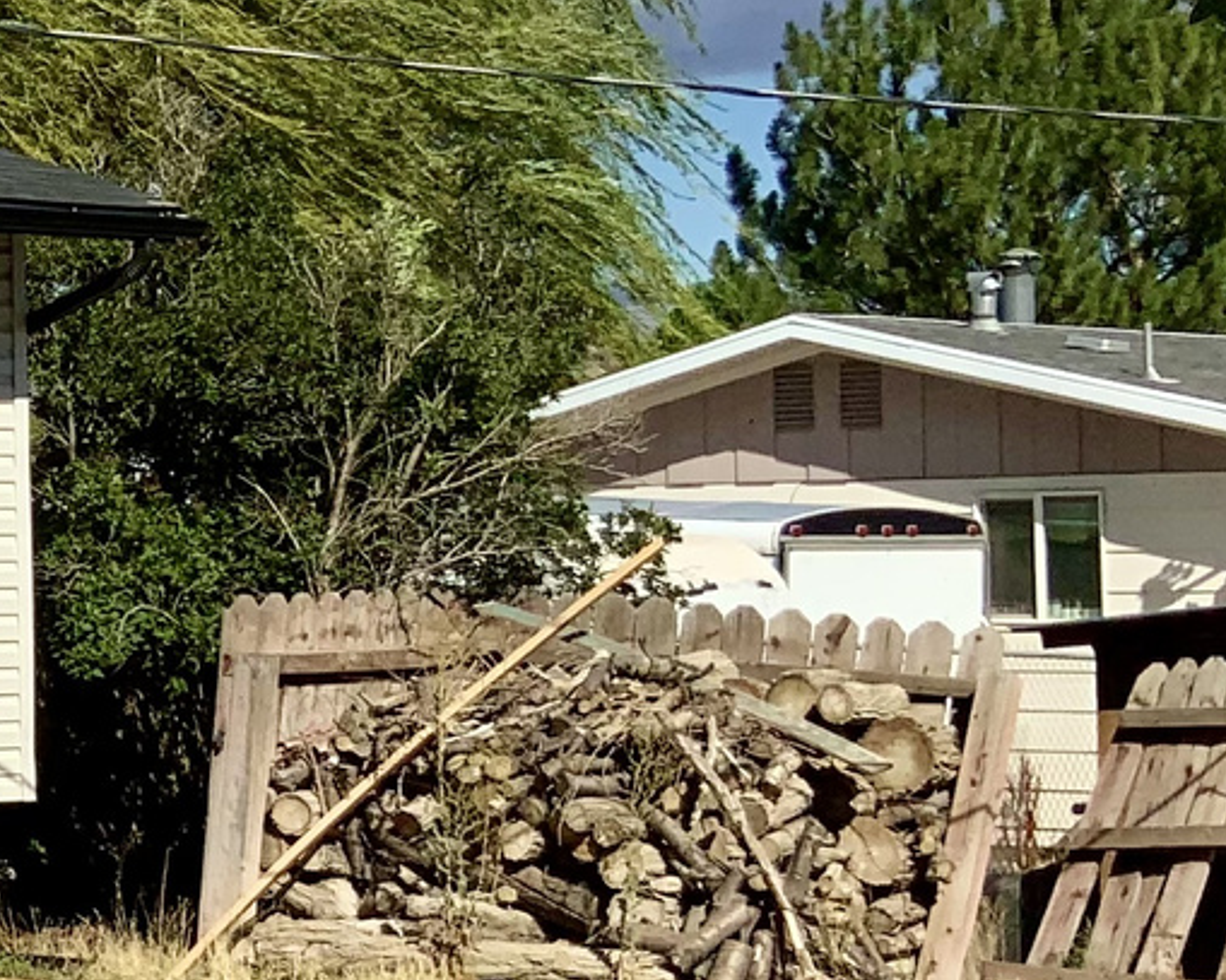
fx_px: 4136
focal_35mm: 114
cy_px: 424
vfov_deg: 13.5
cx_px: -942
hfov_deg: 14.8
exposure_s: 1/3788
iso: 16
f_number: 1.8
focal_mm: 3
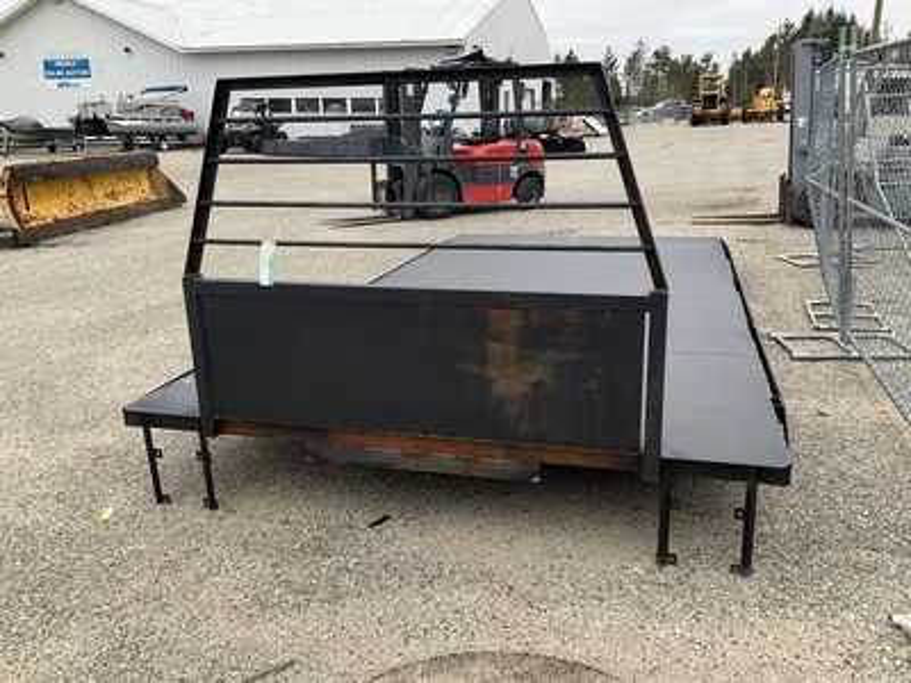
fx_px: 763
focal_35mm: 29
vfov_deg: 48.2
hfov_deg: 61.7
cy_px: 342
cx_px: 456
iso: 25
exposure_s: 1/253
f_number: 1.8
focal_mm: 3
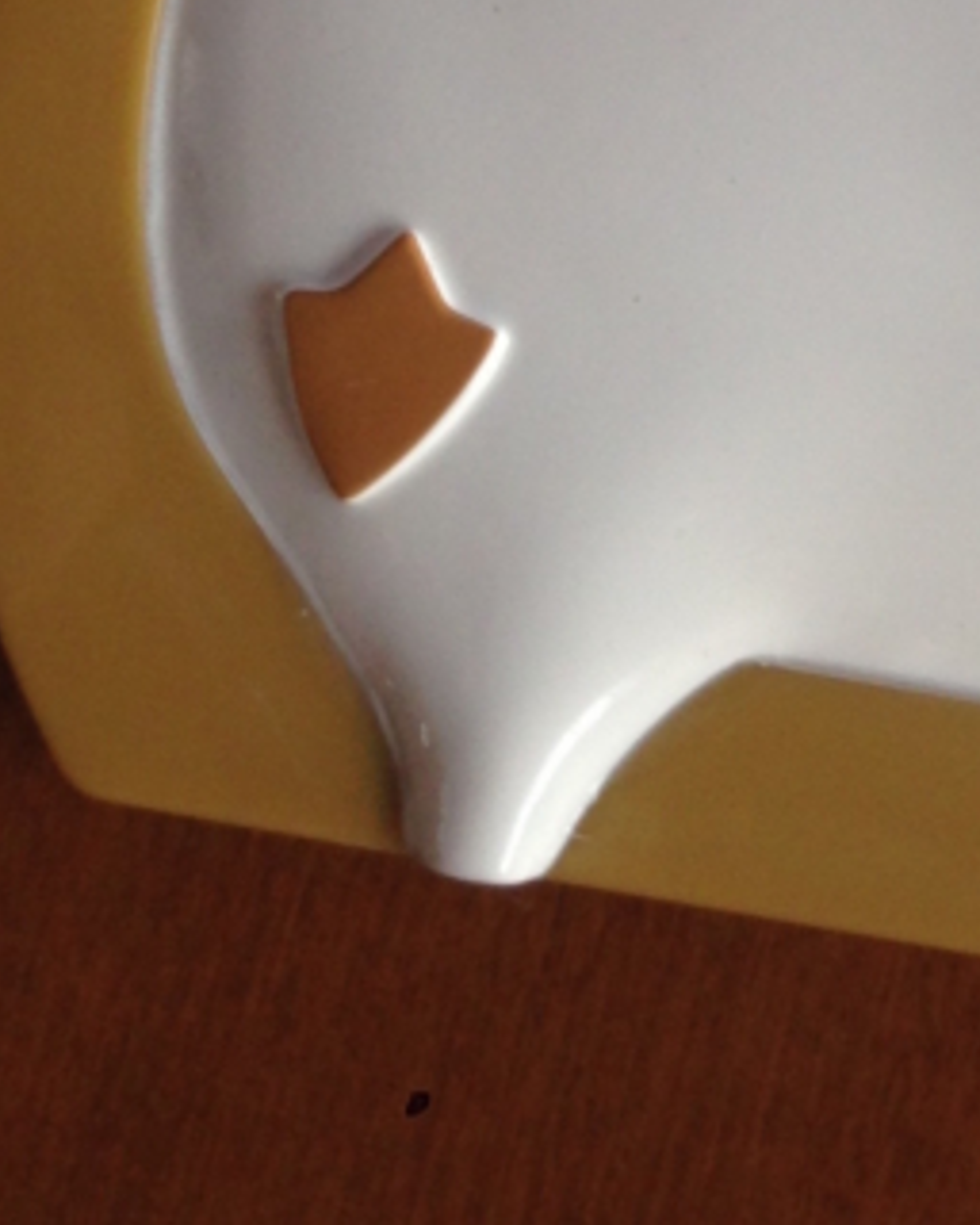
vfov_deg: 16.9
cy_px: -620
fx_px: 3734
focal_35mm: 103
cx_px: 1313
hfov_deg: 14.3
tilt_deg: -72.9
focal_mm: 4.12
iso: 50
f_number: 2.4
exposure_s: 1/30
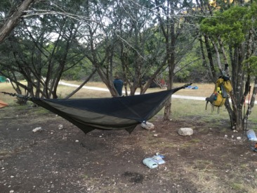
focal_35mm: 29
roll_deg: -0.2
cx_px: 128
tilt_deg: -4.8
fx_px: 215
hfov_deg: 61.7
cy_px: 96
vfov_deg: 48.2
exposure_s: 1/30
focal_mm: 4.15
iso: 80
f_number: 2.2
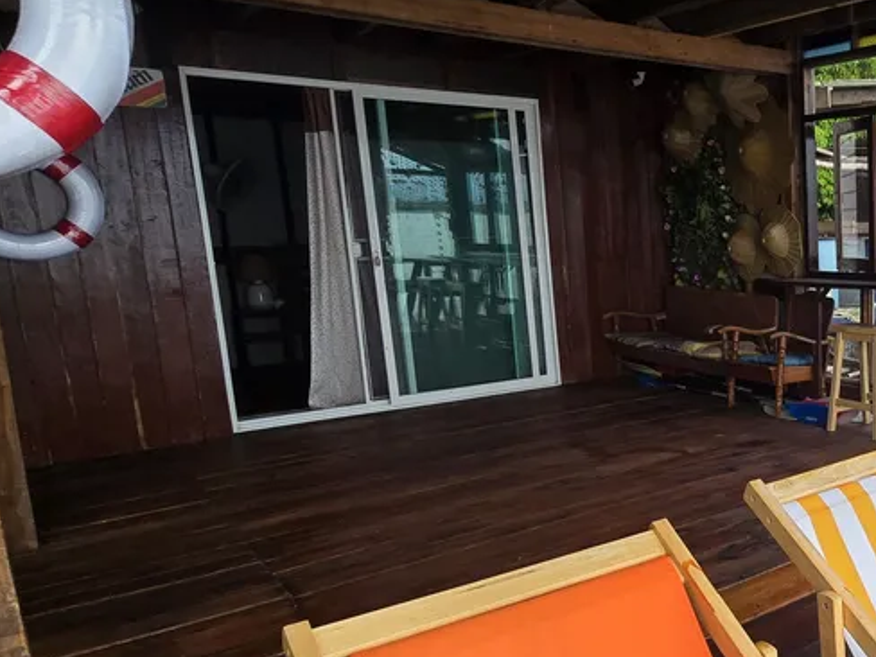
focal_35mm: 32
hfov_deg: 46.1
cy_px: 399
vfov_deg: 43.9
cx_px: 905
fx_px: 810
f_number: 2.2
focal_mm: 2.2
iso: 50
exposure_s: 1/816
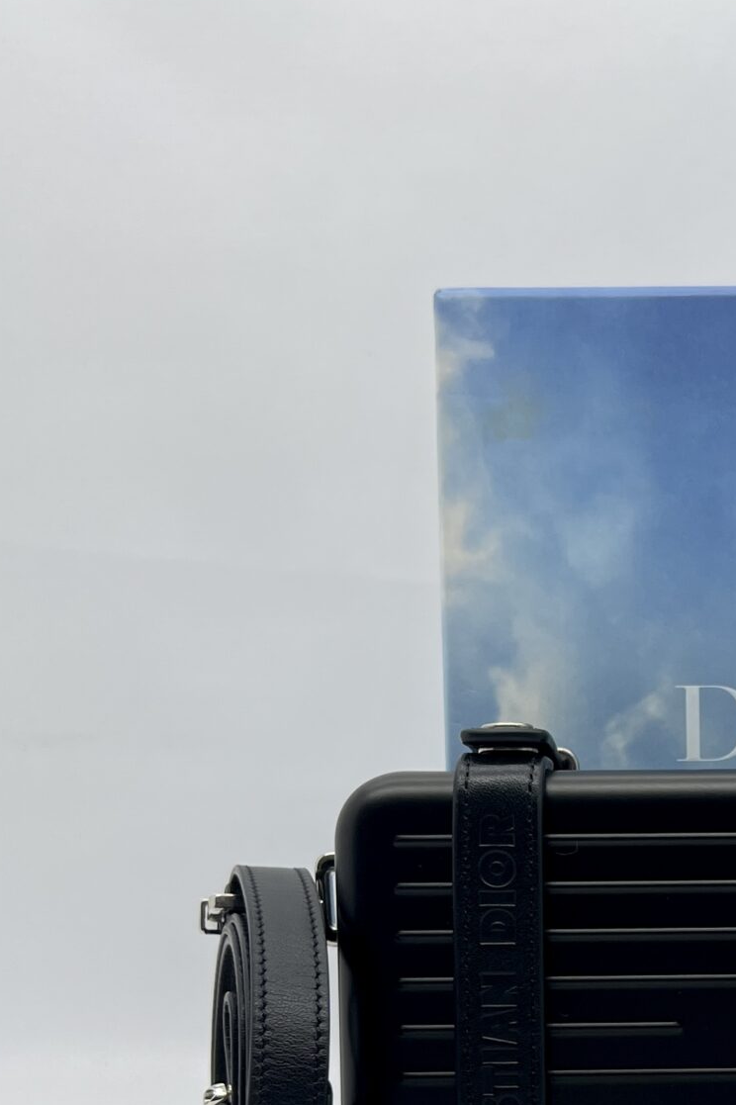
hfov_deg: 20.8
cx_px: 809
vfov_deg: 31.4
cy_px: 919
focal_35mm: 62
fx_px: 1902
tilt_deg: -2.1
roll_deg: +0.2
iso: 32
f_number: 1.5
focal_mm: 5.7
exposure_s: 1/129
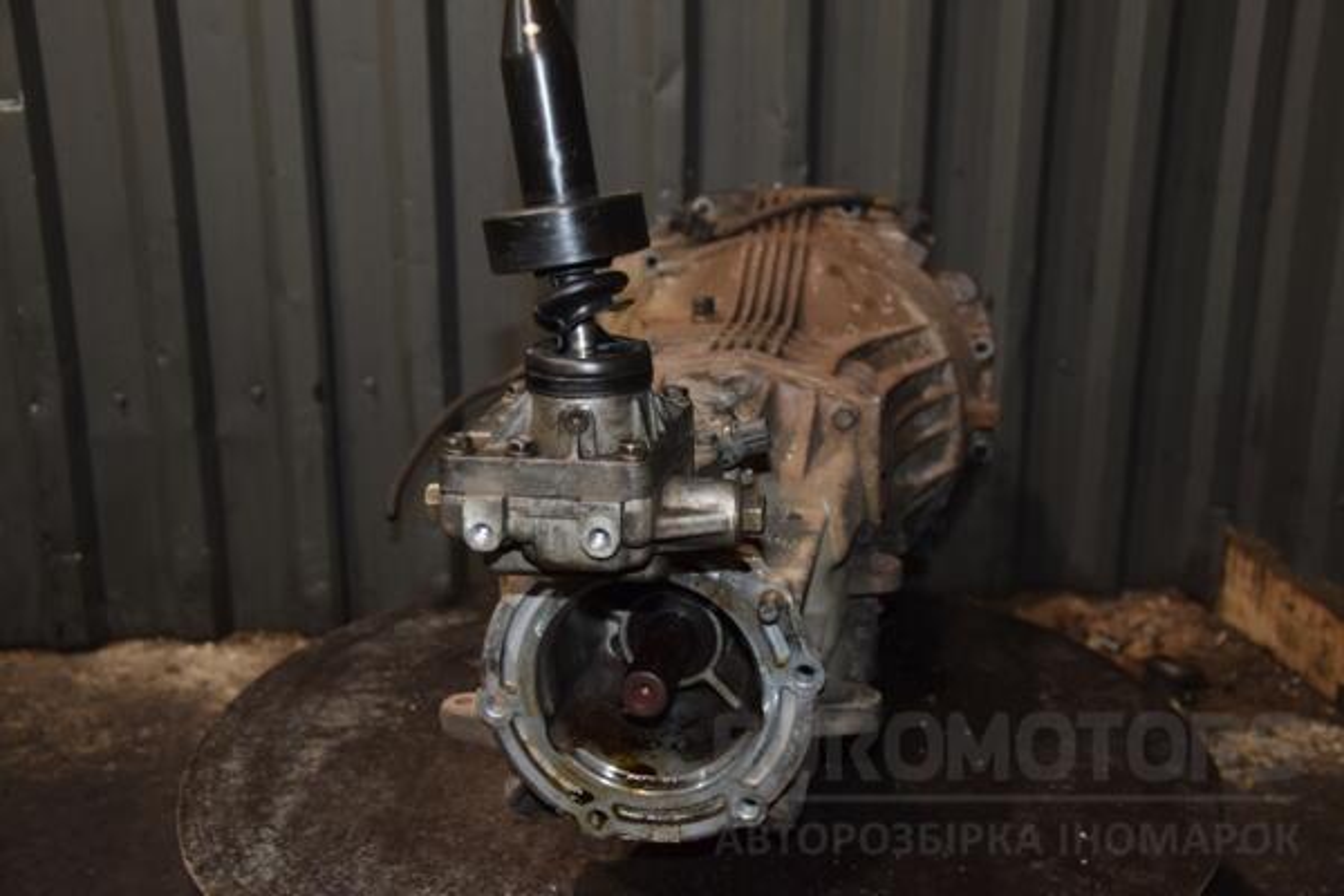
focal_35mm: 45
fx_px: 1680
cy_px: 448
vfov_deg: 29.9
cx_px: 672
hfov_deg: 43.6
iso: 800
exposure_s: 1/60
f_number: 5
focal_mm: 30
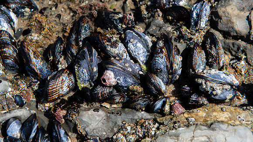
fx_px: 492
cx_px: 126
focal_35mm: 73
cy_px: 58
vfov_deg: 16.4
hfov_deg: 28.8
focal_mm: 70
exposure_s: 1/1250
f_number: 8
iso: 400
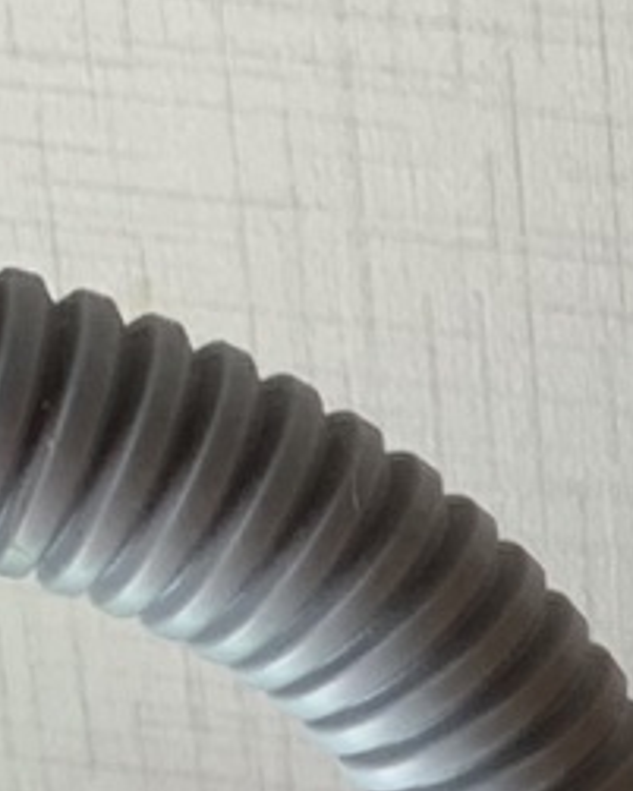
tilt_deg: -26.7
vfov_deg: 9.5
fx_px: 4728
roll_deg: -3.6
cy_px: 892
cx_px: 2075
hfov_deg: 6.7
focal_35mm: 202
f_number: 1.8
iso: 25
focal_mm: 4.25
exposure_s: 1/121
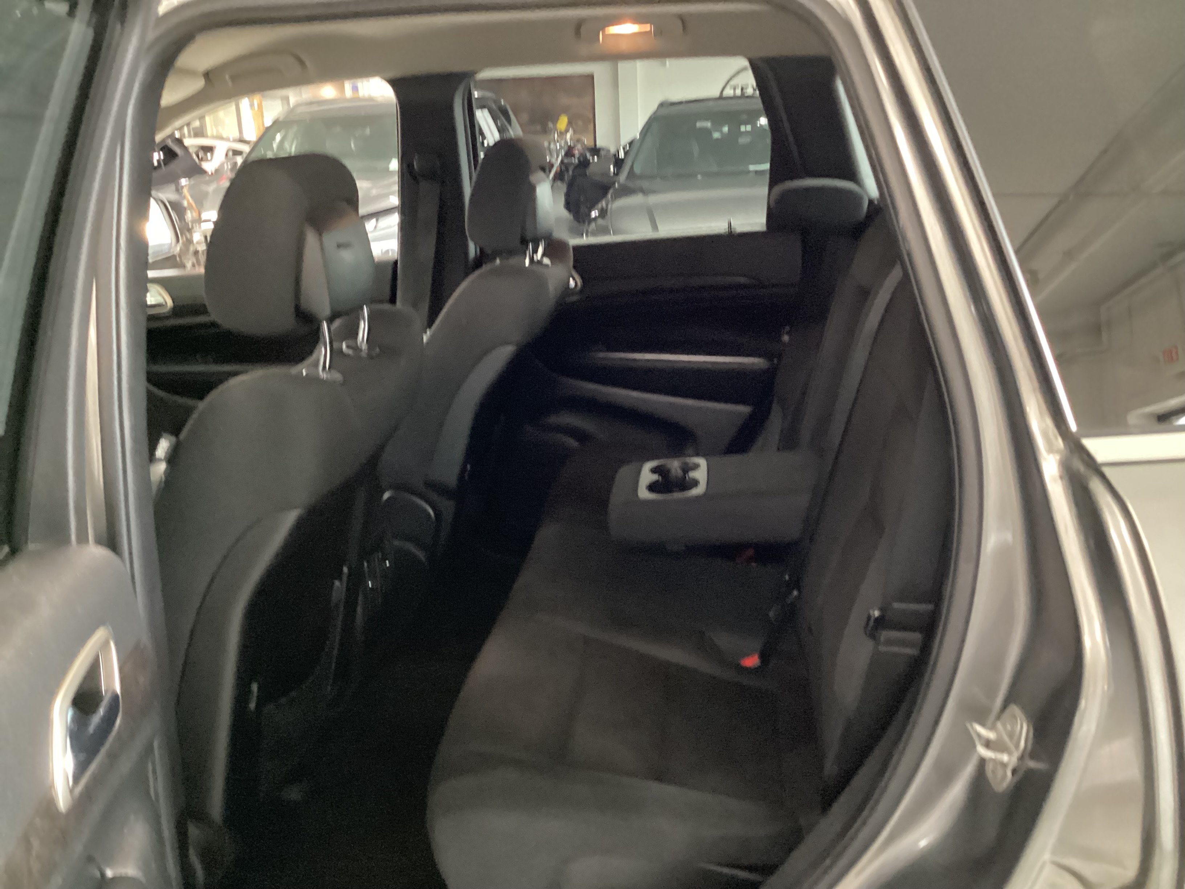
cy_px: 444
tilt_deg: -19.0
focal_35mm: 31
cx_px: 592
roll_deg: +2.7
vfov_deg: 45.4
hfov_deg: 58.4
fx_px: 1061
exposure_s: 1/17
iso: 640
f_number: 2.4
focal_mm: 3.3
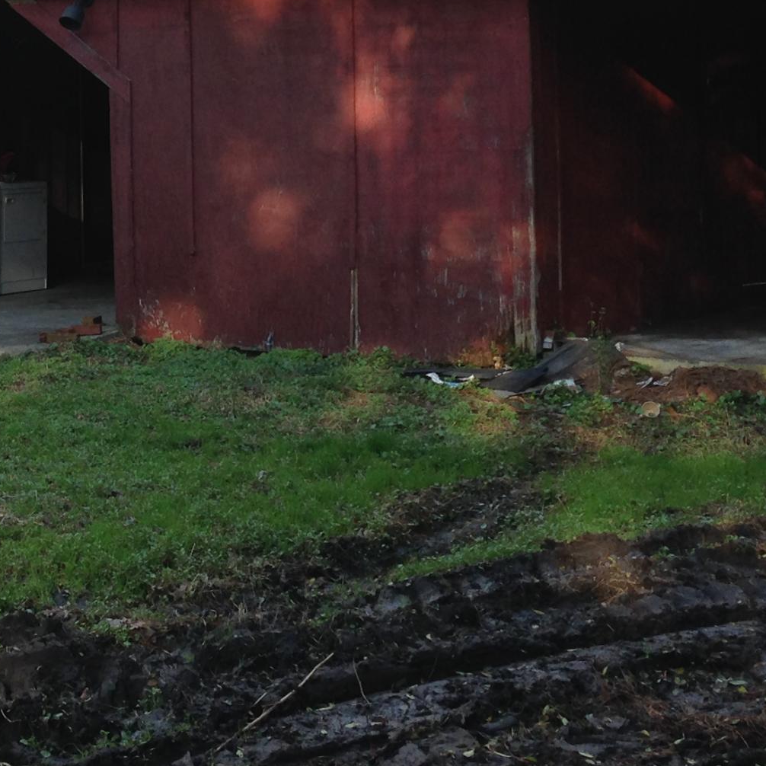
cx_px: 107
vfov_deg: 19.5
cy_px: 65
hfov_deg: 19.6
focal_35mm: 87
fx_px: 2178
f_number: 2.4
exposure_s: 1/236
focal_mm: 4.12
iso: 50
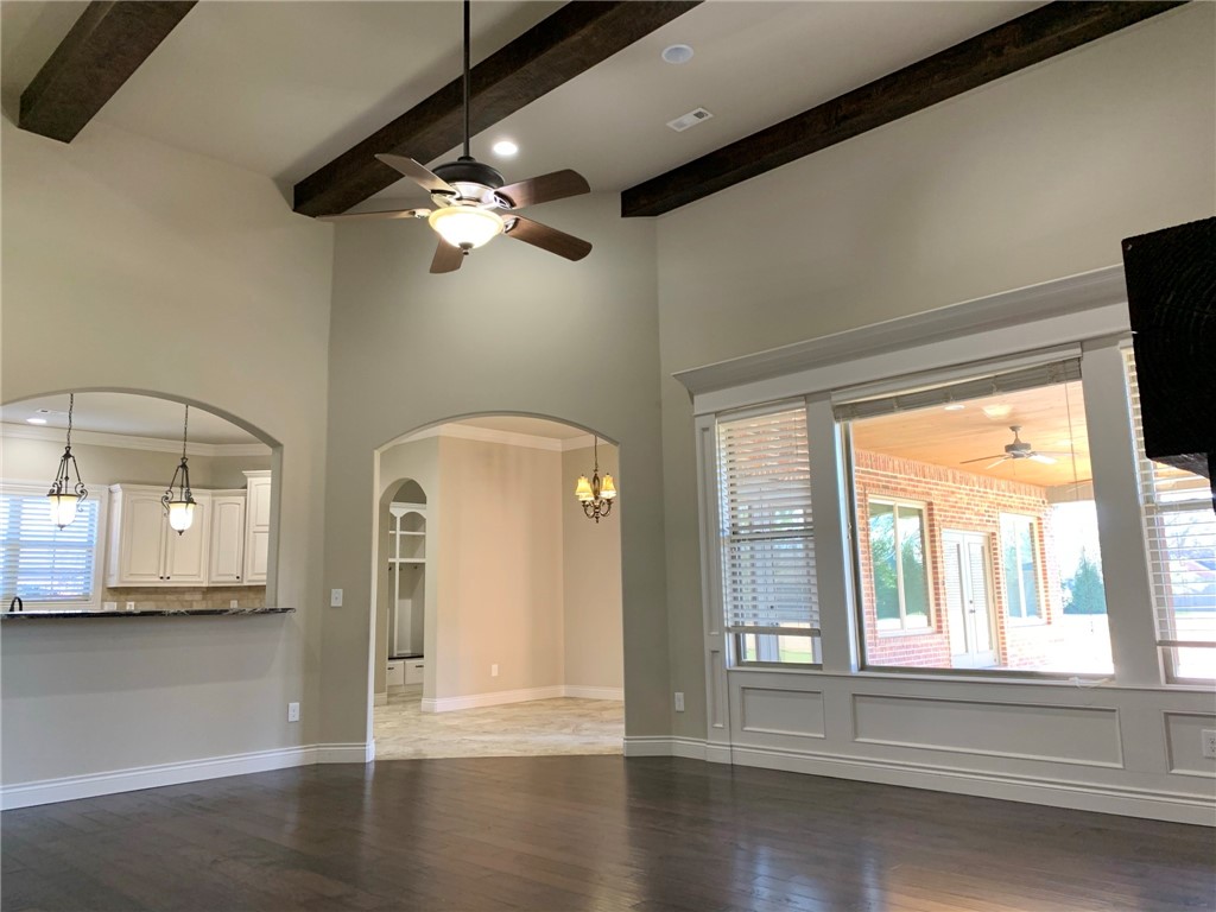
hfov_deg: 67.3
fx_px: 913
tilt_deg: +10.0
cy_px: 456
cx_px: 608
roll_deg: +0.8
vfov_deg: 53.1
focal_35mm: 26
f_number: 1.8
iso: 160
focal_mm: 4.25
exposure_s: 1/60
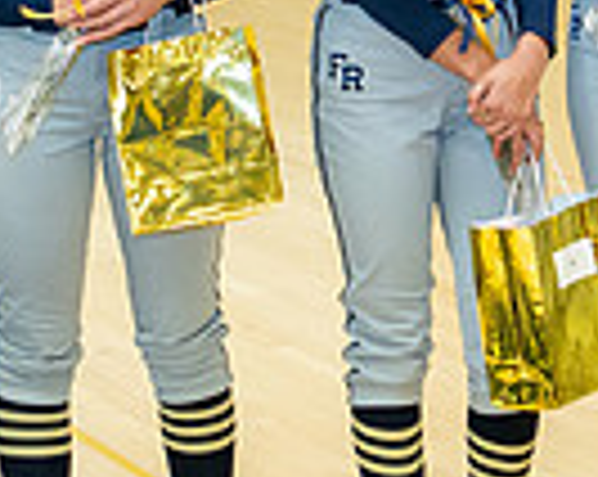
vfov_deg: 7.4
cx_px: 382
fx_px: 3641
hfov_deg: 9.4
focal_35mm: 206
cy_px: -38
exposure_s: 1/250
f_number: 4
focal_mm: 40
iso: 3200
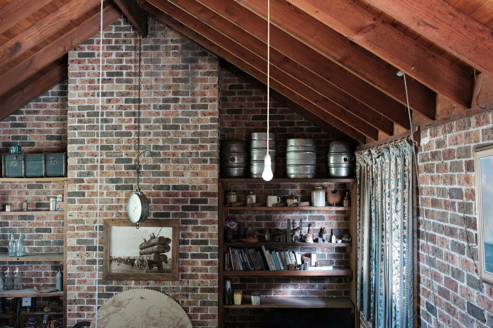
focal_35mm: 35
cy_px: 164
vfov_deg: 37.9
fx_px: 479
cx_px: 246
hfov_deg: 54.4
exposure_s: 3.1
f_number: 8
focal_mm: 23
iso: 125
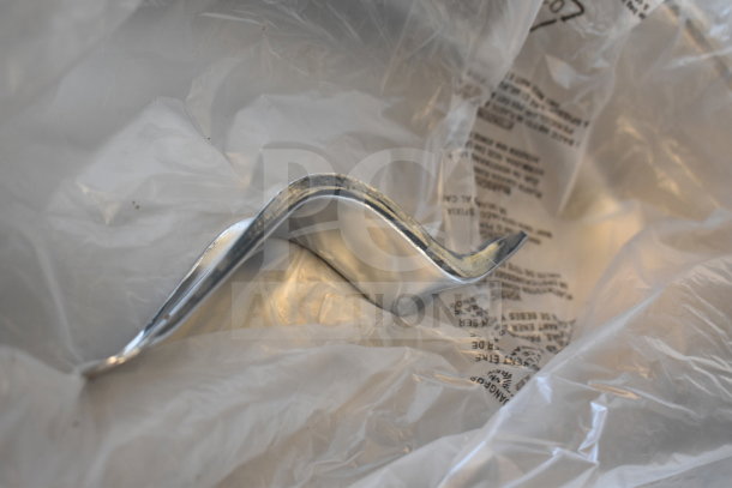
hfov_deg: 38.9
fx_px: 1037
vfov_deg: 26.5
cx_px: 366
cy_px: 244
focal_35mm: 51
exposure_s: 1/50
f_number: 4.5
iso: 1100
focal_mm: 34
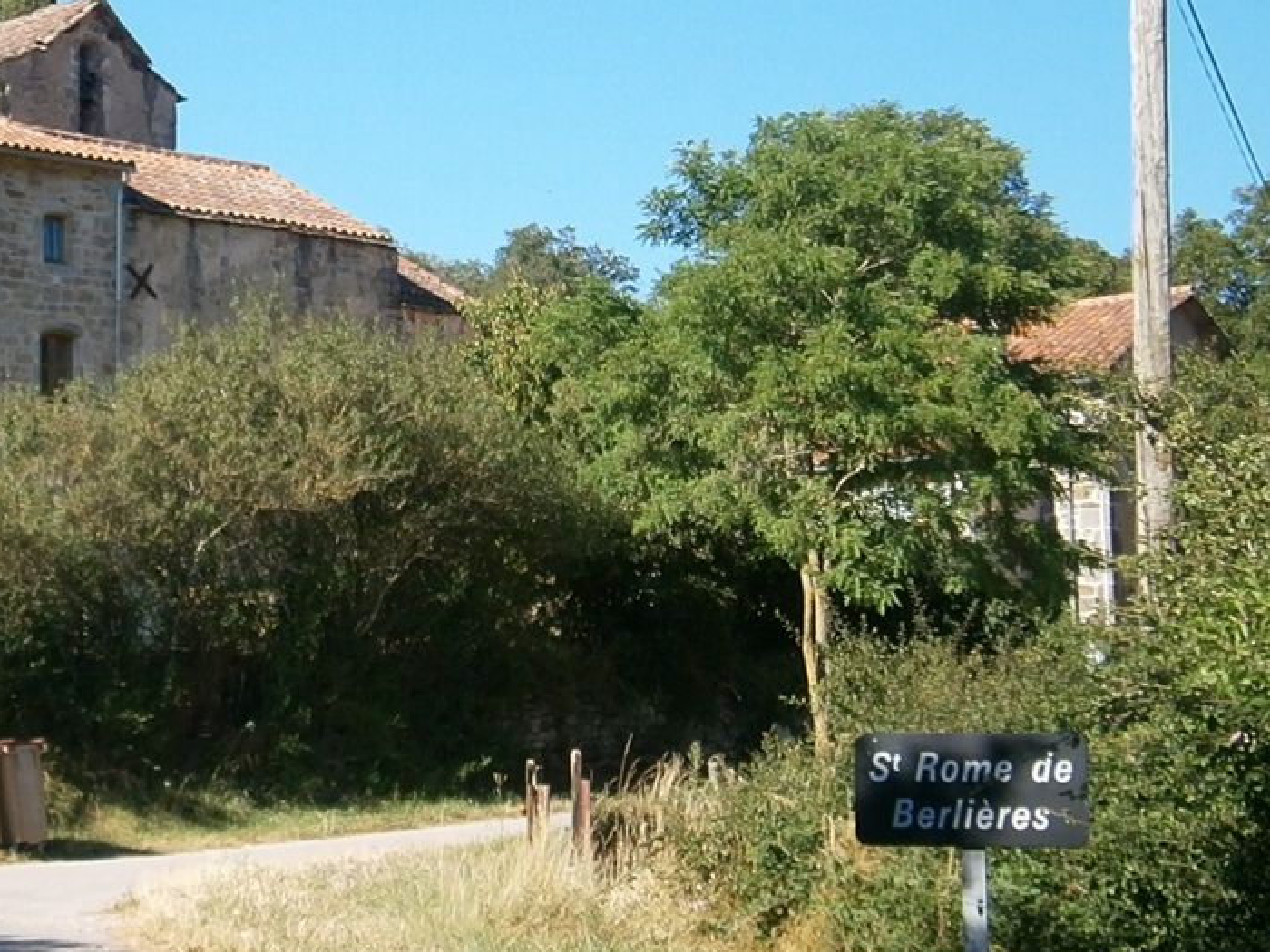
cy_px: 502
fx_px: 3449
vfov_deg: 15.7
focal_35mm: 94
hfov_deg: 20.4
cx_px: 103
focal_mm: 8.3
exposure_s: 1/400
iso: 80
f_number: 3.4
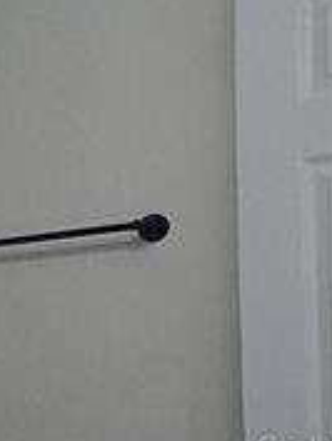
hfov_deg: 10.7
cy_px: 448
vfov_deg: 21.4
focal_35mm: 88
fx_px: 1124
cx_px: -689
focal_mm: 2.2
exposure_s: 1/120
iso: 64
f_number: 2.2
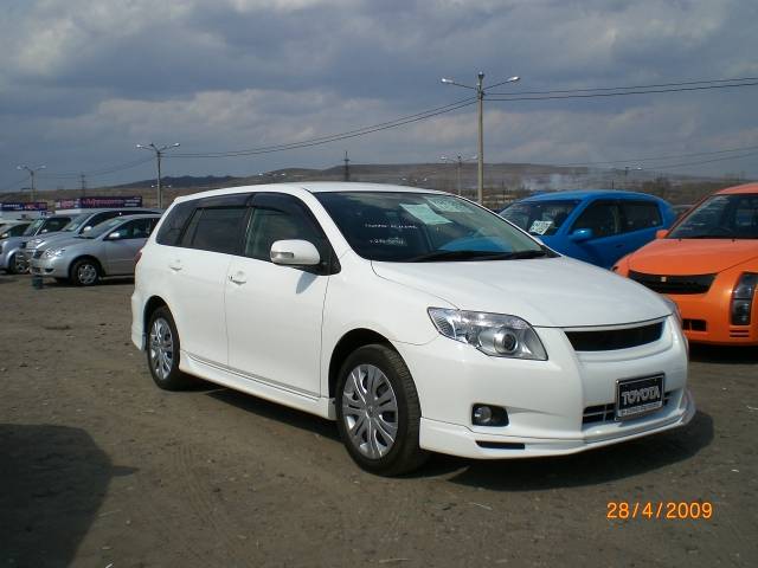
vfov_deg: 37.7
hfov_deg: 49.0
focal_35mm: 38
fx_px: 832
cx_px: 379
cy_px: 284
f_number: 4.4
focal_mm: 6.3
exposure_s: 1/1000
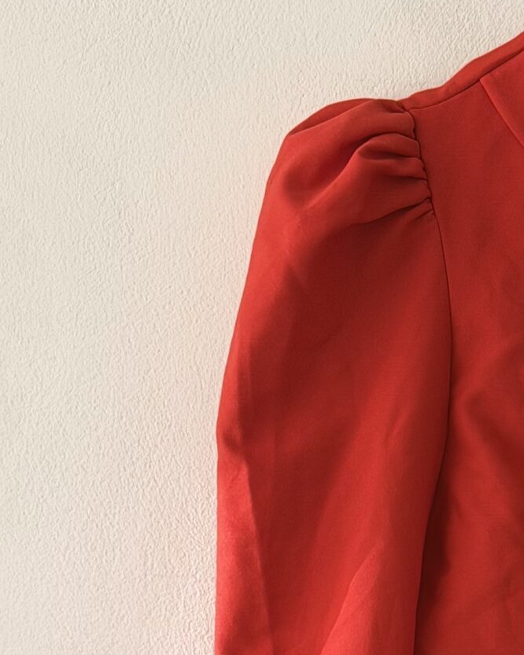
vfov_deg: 12.8
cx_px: 692
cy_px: 948
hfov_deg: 10.5
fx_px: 2793
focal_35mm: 144
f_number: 1.78
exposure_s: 1/227
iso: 64
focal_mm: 6.76
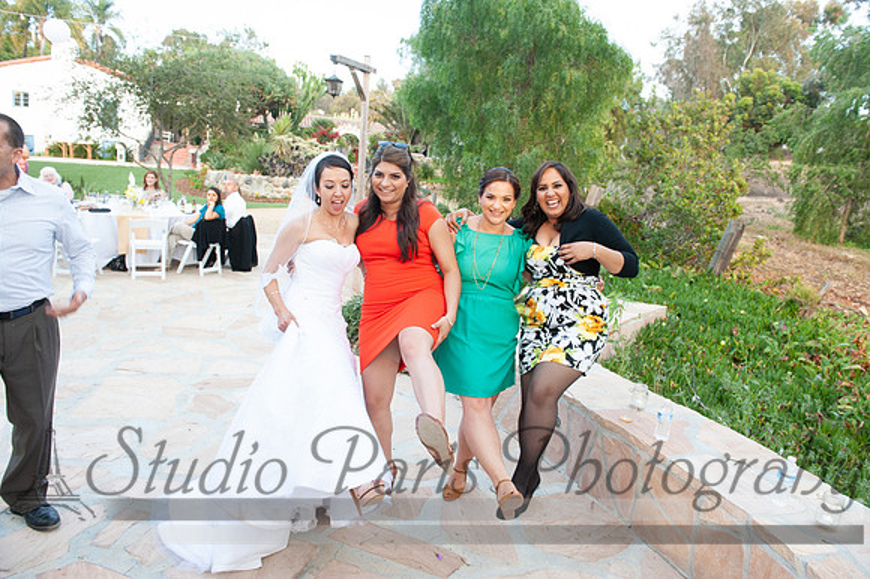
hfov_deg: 73.8
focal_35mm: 24
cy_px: 290
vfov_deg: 53.1
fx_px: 580
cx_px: 435
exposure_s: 1/100
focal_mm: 24
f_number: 5.6
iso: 640
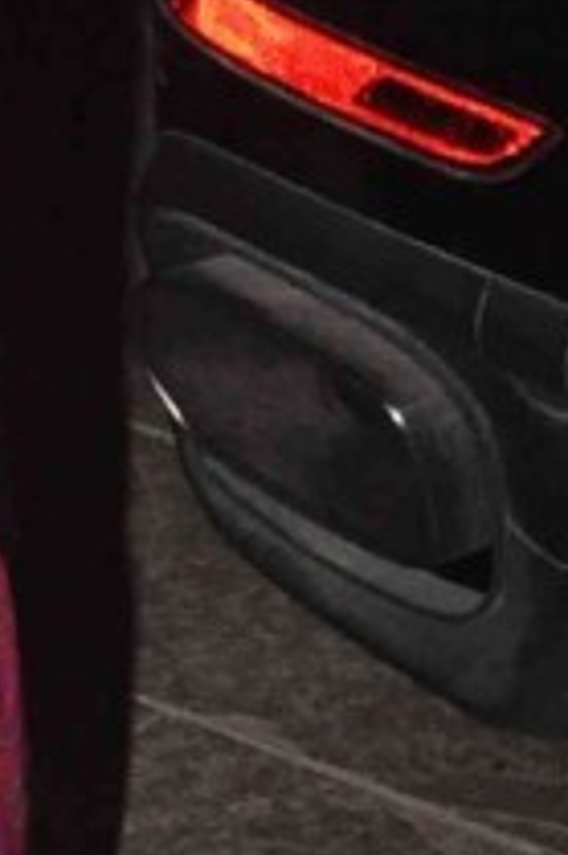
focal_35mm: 227
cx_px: -1075
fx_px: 5371
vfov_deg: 8.7
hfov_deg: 5.7
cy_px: -712
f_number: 13
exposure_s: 1/250
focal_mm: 21
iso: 1250
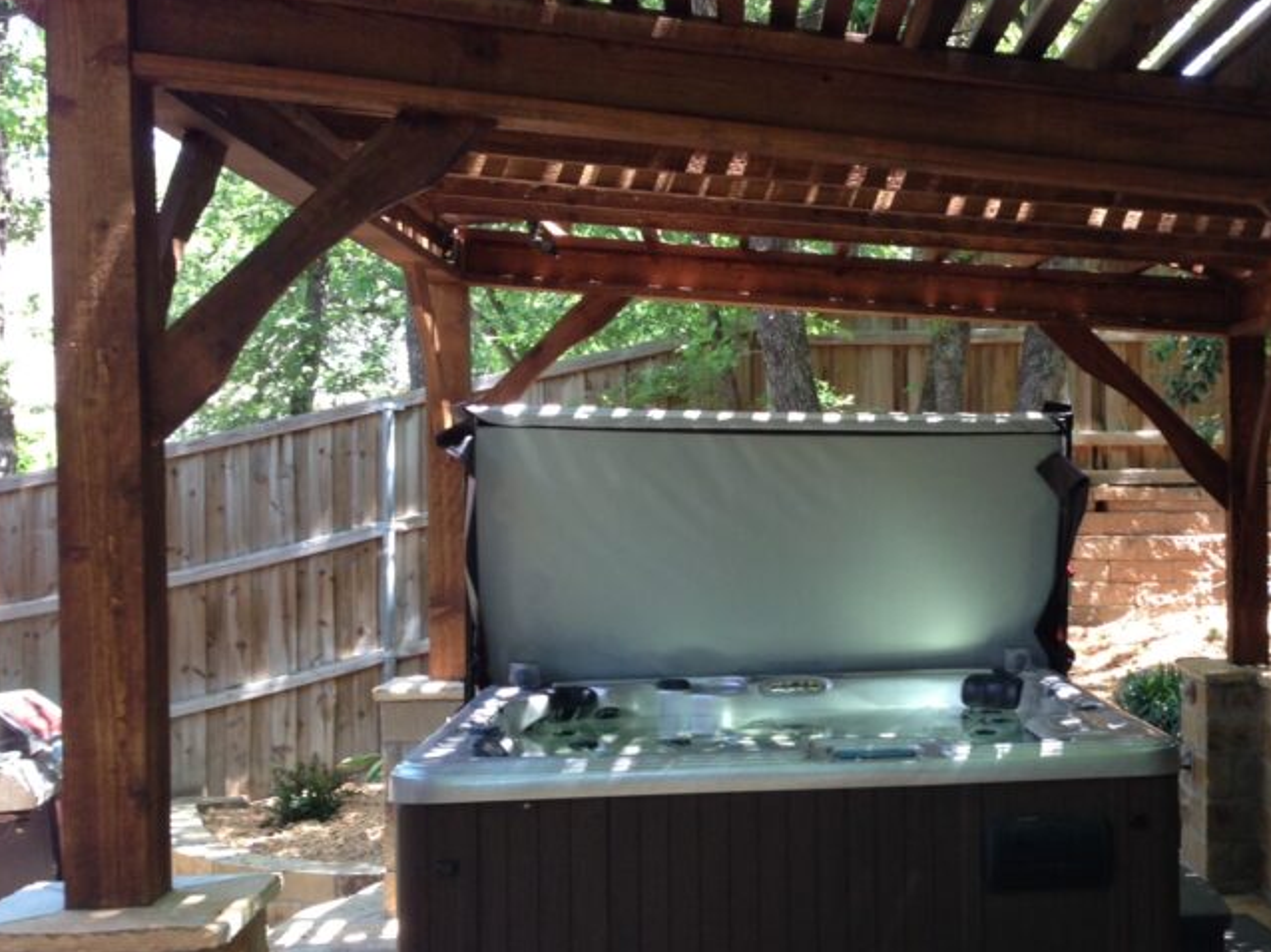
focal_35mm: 53
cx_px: 1002
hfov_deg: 35.1
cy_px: 510
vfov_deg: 27.5
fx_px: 1945
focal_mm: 4.13
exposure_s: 1/60
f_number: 2.4
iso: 64
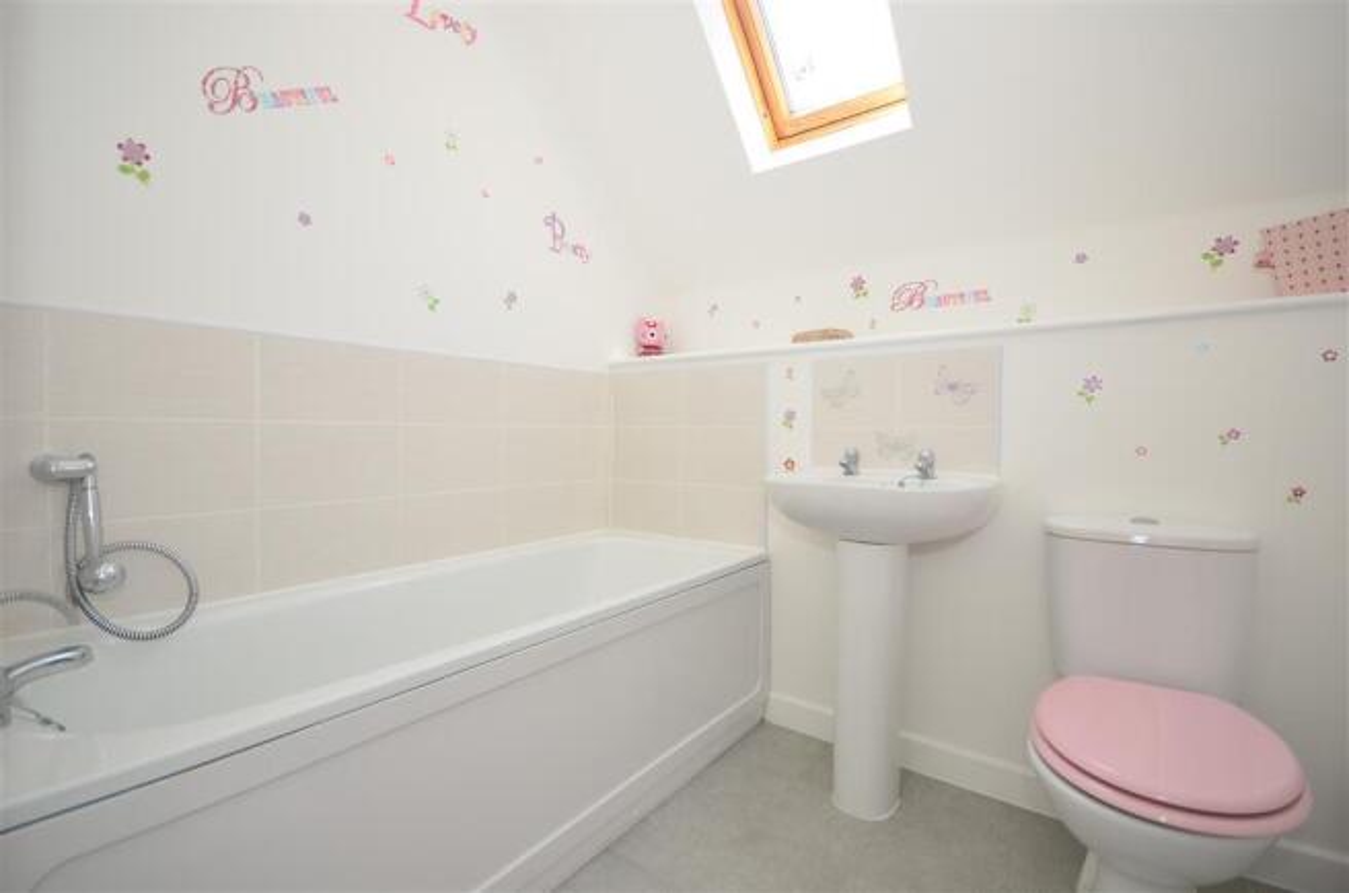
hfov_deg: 100.5
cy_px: 446
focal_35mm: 15
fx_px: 561
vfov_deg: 77.0
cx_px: 674
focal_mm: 10
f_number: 5
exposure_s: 1/60
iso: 200
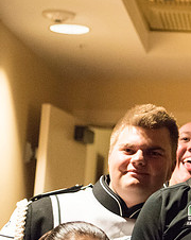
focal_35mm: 140
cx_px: 291
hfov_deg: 10.6
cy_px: 59
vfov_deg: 13.7
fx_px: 992
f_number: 2.8
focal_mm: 58
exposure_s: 1/160
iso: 4000
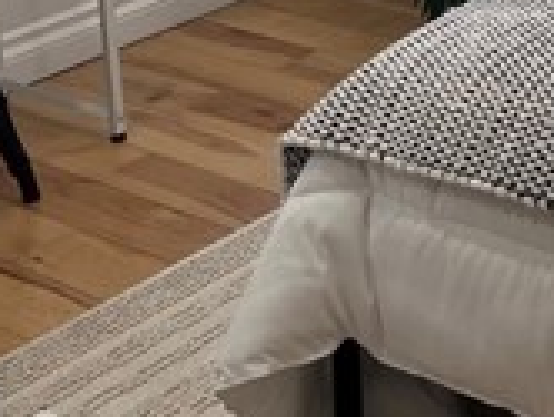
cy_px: -310
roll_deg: +0.1
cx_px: 764
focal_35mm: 100
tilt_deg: -7.6
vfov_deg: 13.5
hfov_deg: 18.0
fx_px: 1603
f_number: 1.6
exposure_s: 1/164
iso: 64
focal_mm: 5.1
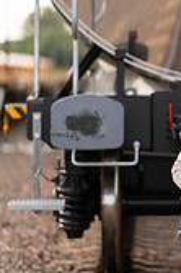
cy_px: 105
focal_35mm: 283
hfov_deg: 4.8
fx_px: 2139
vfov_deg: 7.3
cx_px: 232
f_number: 1.4
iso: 64
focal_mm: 105
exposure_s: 1/1250
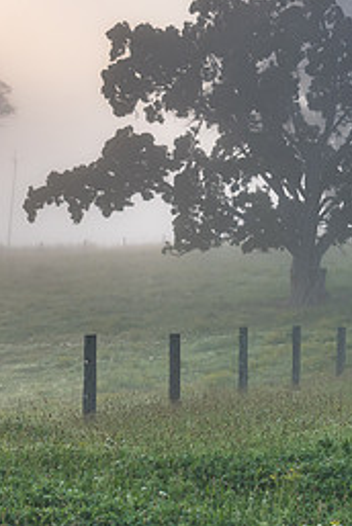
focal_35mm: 124
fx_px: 1814
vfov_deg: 16.5
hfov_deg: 11.1
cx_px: 264
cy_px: 249
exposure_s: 1/80
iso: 125
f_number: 8
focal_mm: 55
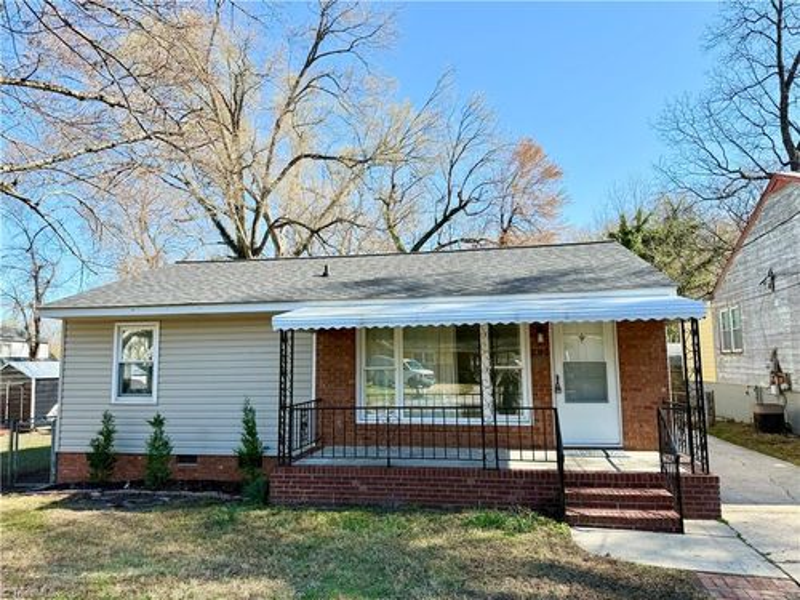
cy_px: 300
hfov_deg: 71.6
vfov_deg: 56.8
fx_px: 555
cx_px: 400
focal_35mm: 24
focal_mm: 6.76
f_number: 1.78
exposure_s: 1/2000
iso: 80
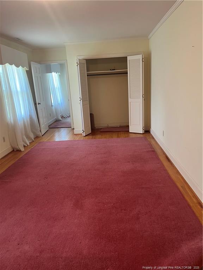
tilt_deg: -10.5
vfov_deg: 67.3
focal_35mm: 26
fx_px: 203
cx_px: 102
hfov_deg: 53.1
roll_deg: +3.2
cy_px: 135
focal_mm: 5.1
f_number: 1.6
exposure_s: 1/60
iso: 125
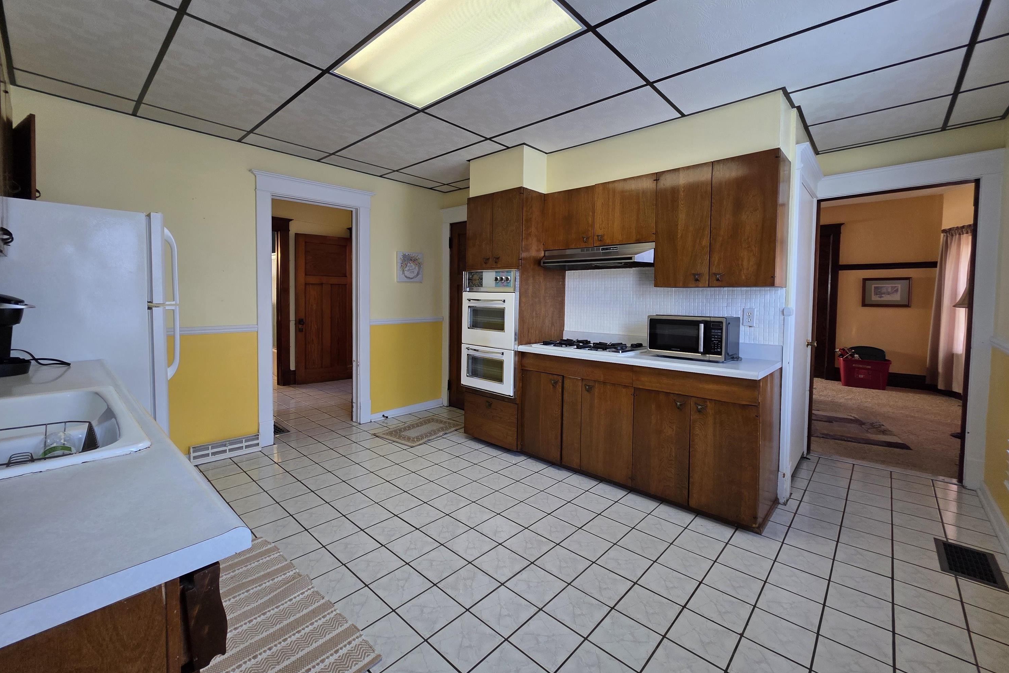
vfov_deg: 81.1
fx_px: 392
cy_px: 316
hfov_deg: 104.3
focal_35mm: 14
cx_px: 503
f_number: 1.9
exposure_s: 1/26.6
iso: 80
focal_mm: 2.2
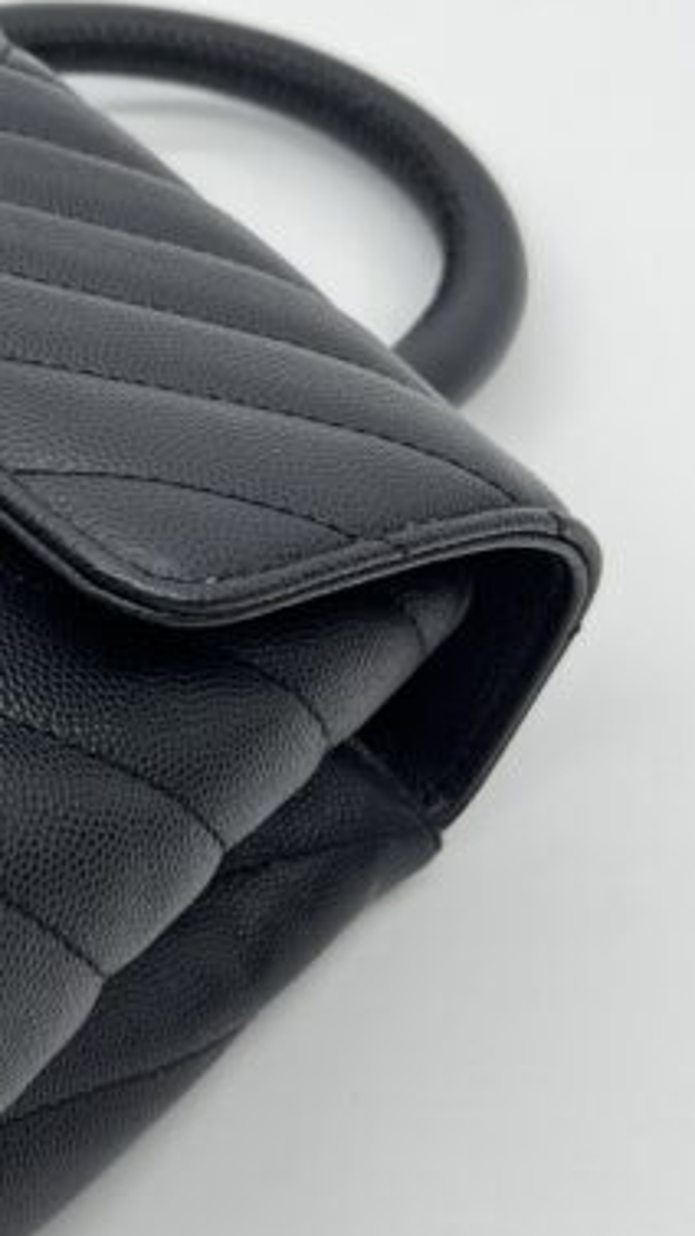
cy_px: 488
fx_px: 2523
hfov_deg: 15.1
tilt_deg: -49.0
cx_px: -161
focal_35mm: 77
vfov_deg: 27.5
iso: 40
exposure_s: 1/183
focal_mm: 5.7
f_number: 1.5
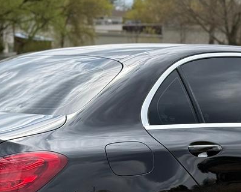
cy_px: 161
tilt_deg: -4.2
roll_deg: +0.0
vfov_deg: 10.3
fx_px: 1070
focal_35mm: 150
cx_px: 141
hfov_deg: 12.8
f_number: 1.78
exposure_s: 1/3891
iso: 100
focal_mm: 6.76
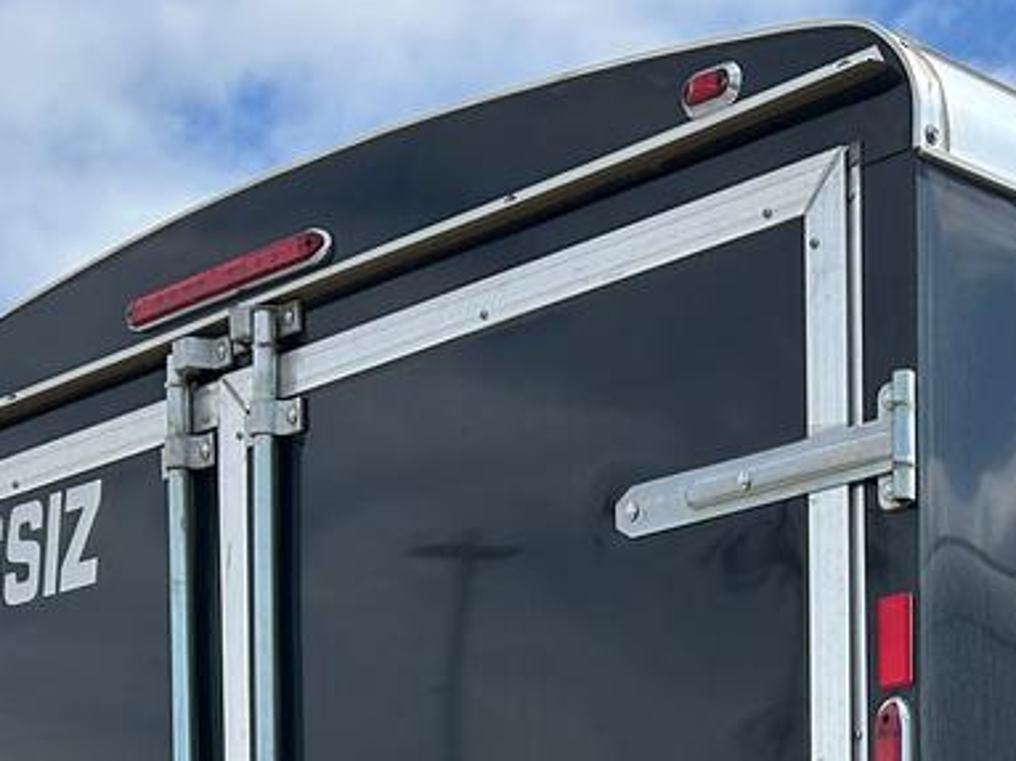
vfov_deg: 15.4
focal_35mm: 87
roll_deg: +0.0
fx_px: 2553
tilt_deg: +1.4
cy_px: 1206
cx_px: 928
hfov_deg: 22.0
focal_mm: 5.7
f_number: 1.5
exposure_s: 1/2632
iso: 50
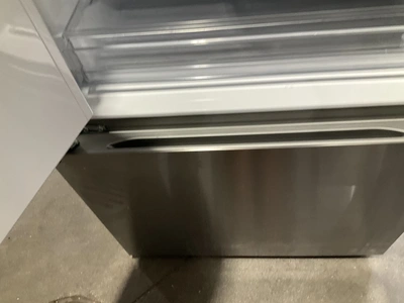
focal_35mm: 29
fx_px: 338
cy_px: 152
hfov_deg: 61.7
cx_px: 202
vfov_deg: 48.2
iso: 80
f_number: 1.8
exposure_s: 1/60
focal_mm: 3
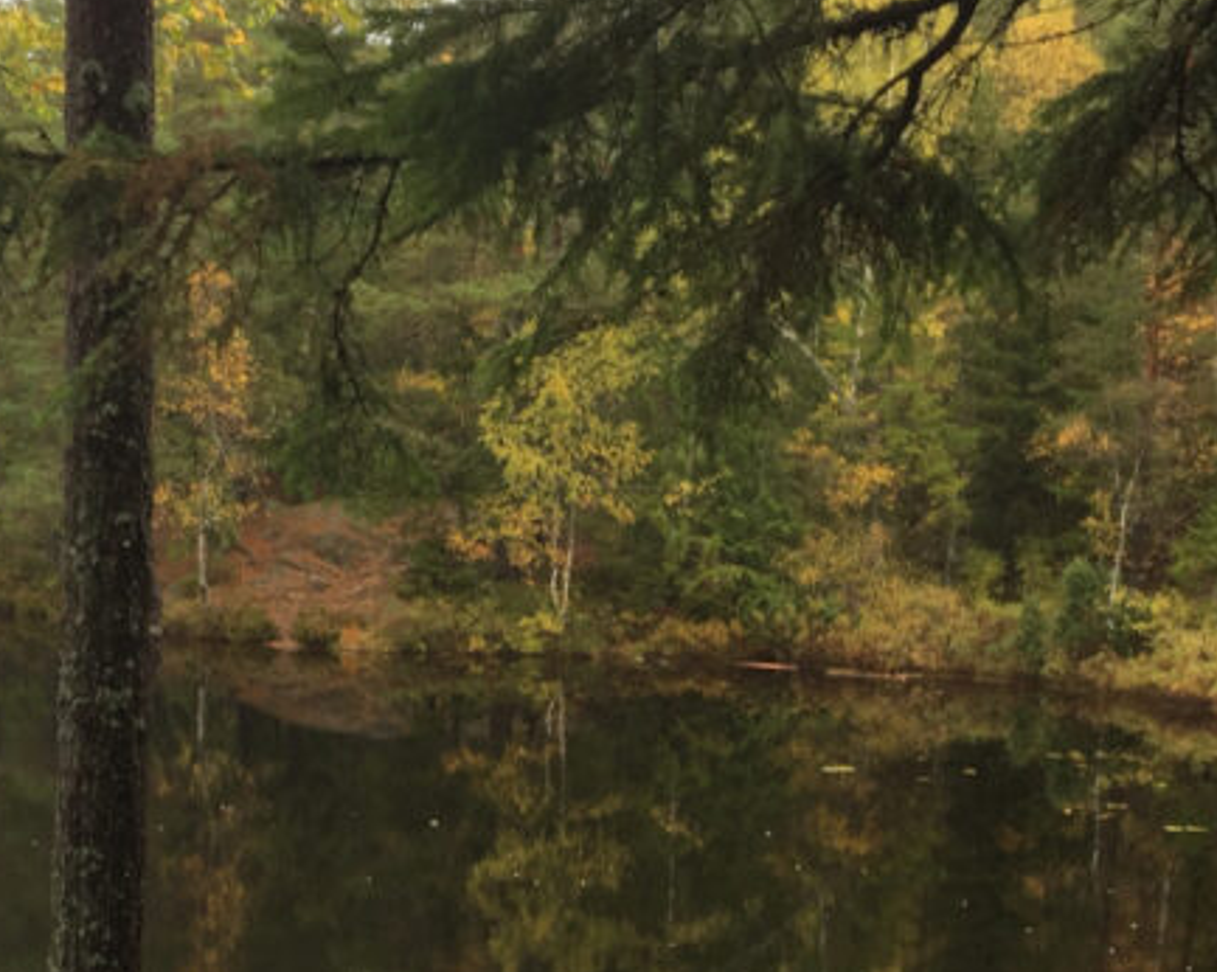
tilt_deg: -12.9
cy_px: 944
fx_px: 2412
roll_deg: -2.2
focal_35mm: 67
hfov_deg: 28.3
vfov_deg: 22.0
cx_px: 568
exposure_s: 1/100
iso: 40
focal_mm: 4.15
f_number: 2.2
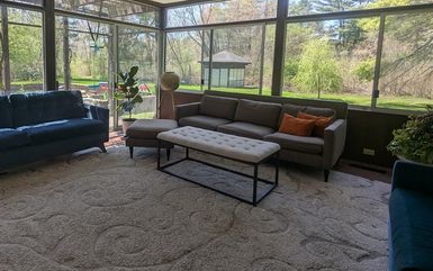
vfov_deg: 54.2
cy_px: 95
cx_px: 164
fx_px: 260
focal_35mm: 22
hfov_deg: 78.3
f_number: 2.2
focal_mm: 2.35
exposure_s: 1/365
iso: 44
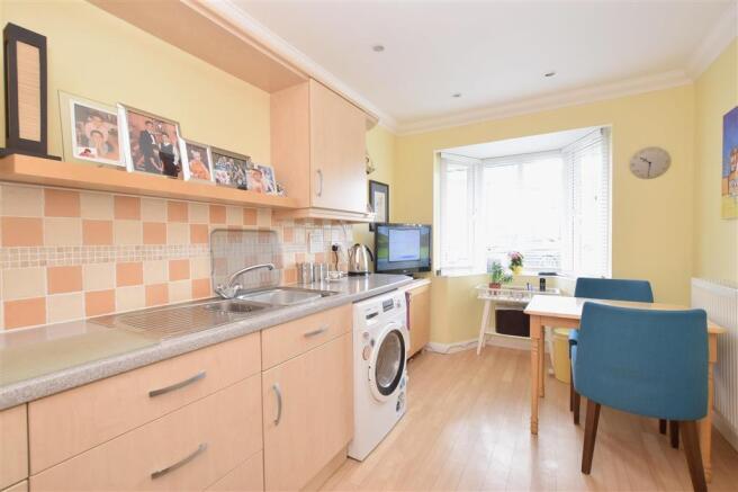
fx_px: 307
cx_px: 369
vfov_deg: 77.3
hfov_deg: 100.4
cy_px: 246
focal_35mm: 15
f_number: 9
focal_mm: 10
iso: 500
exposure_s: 1/13
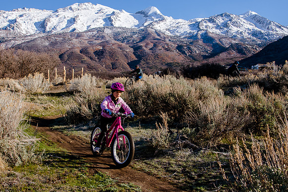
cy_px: 95
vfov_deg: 29.1
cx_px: 131
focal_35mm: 46
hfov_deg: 42.4
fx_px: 370
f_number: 10
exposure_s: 1/320
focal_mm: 32
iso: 250
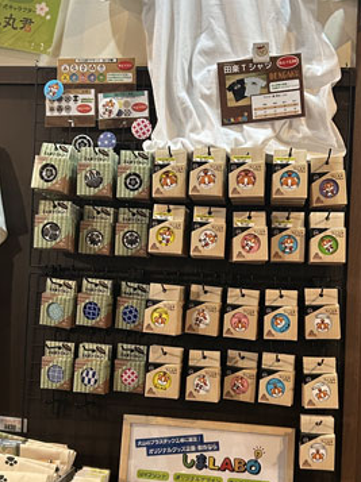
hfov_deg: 40.6
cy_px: 248
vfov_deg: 52.7
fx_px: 488
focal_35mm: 35
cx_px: 199
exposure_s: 1/60
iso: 400
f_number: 1.5
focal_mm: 5.7
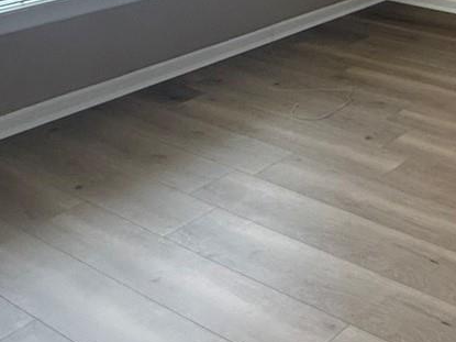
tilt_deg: -8.7
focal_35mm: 54
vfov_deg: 23.8
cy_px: -100
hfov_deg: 27.7
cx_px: 633
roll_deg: -1.3
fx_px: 711
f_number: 2.2
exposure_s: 1/120
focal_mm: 2.22
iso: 250
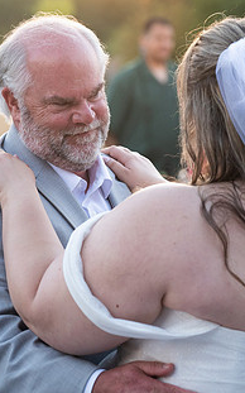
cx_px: 148
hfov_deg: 7.5
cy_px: 172
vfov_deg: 12.0
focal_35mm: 175
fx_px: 1872
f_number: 4
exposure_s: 1/500
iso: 1600
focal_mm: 92
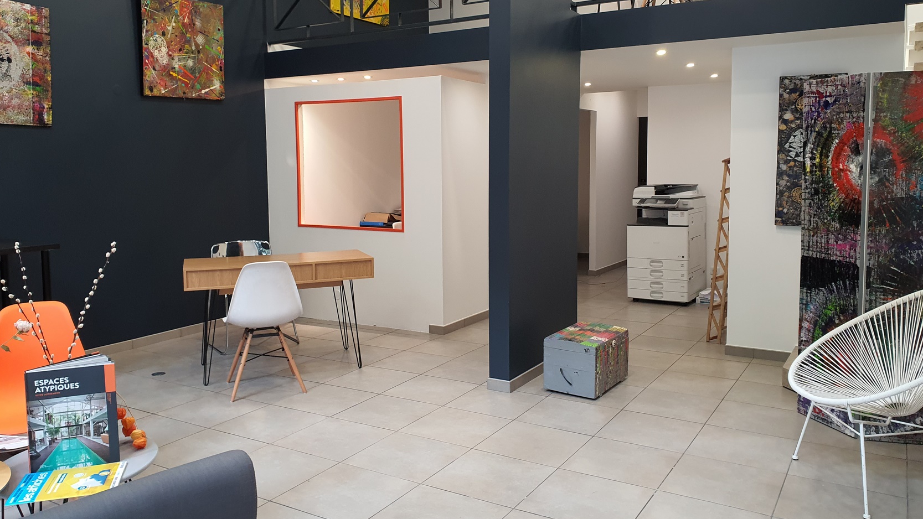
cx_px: 459
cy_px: 212
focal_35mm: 29
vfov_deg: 40.0
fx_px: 710
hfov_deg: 66.1
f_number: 2.4
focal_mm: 4.3
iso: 200
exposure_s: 1/50
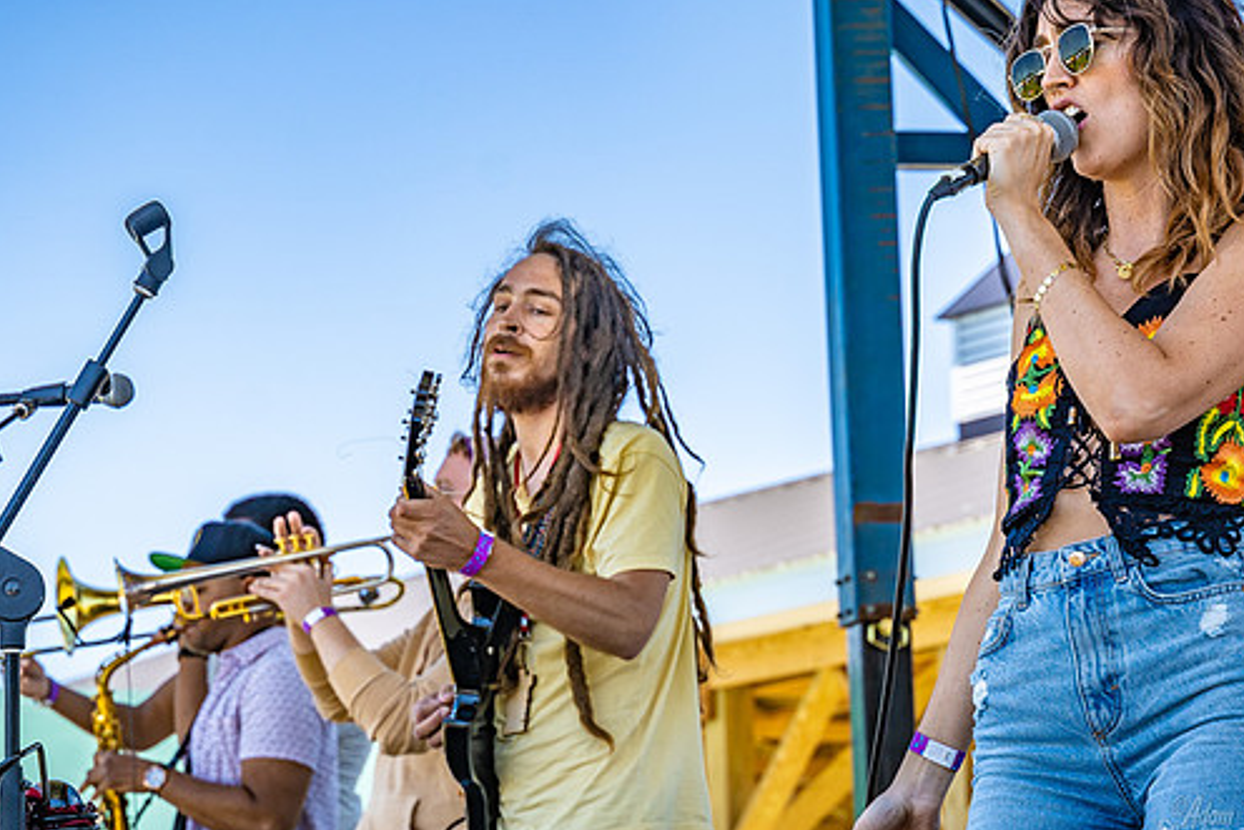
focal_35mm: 131
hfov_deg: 15.6
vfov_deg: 10.5
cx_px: 602
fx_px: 4528
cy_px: 377
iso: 125
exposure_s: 1/320
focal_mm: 75
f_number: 5.6
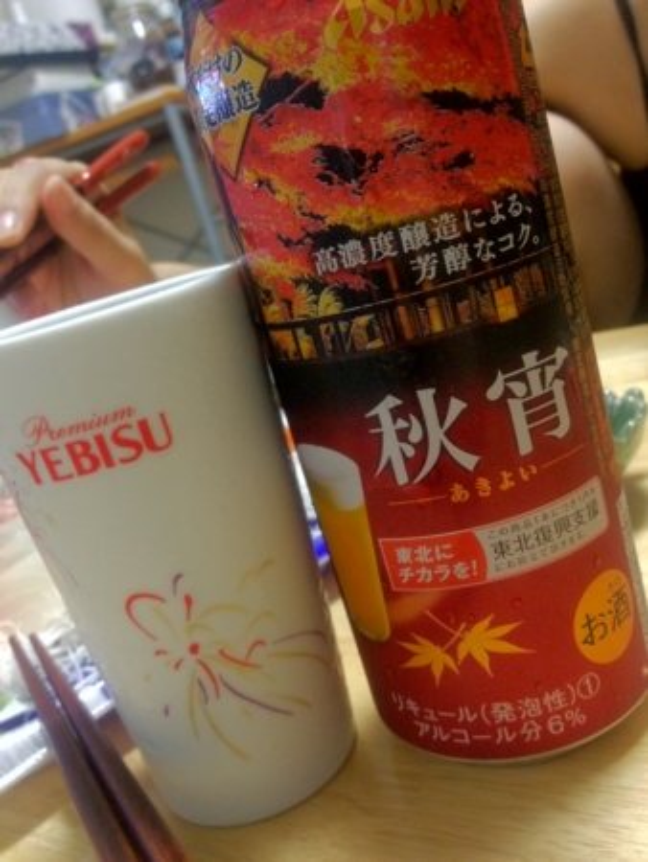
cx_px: 324
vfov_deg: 52.6
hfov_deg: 40.7
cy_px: 431
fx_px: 873
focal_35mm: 35
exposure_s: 1/15
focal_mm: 4.28
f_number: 2.4
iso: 500
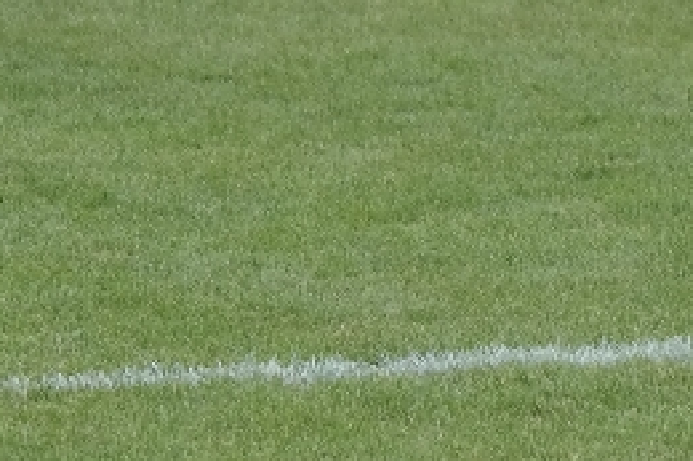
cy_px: -216
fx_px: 10638
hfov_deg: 3.7
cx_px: 147
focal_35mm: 553
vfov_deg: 2.5
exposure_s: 1/200
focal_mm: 59
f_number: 4.5
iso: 100
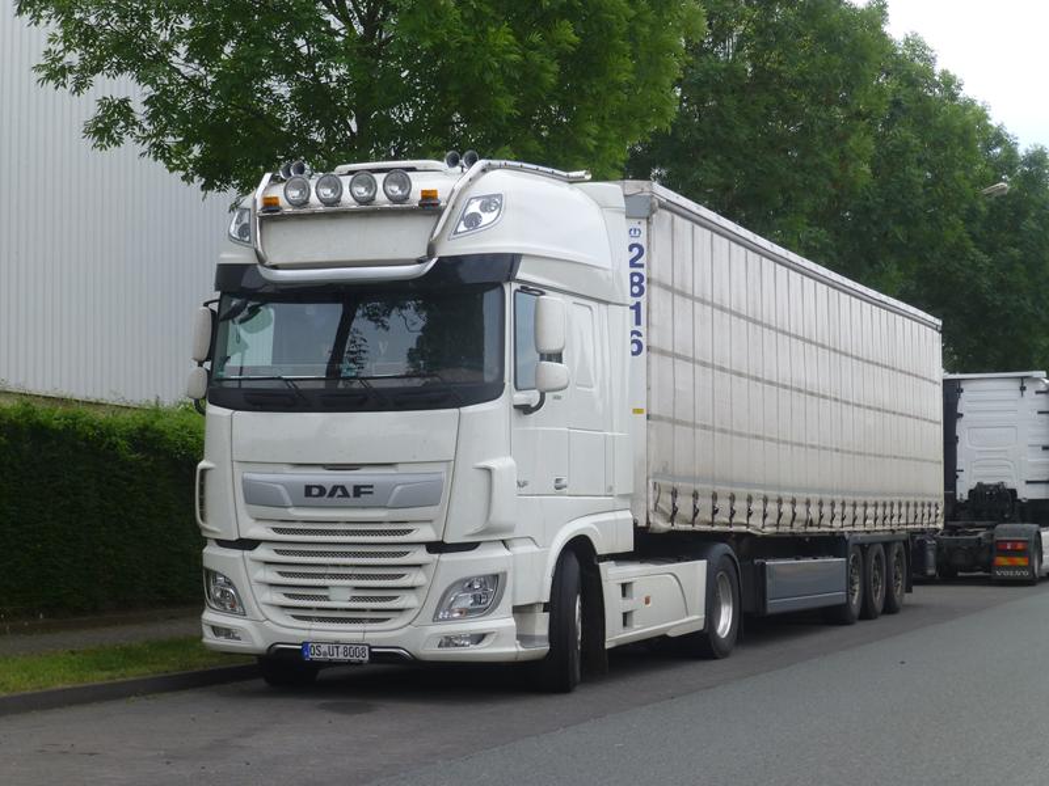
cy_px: 393
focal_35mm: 70
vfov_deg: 21.0
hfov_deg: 27.8
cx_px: 524
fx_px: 2121
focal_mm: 12.5
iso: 100
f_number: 5
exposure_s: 1/320
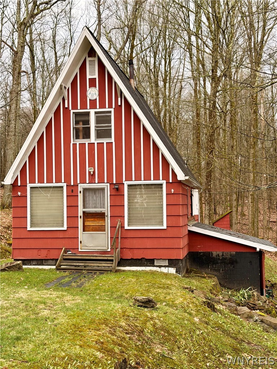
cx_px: 138
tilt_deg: +2.3
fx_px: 512
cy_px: 184
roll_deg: +0.6
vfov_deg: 39.7
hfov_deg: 30.3
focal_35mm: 48
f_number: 1.78
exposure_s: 1/269
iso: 64
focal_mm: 6.76
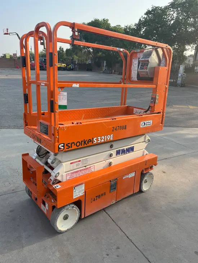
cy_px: 132
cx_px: 99
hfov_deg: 53.1
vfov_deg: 67.3
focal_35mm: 26
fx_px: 198
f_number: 1.6
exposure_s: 1/821
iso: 50
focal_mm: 5.1
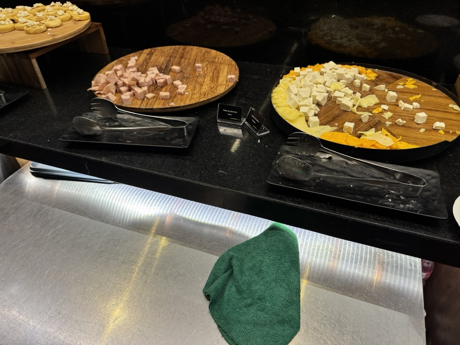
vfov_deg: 56.8
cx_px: 230
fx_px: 319
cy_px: 172
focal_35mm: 24
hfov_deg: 71.6
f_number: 1.78
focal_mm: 6.76
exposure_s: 1/60
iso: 200
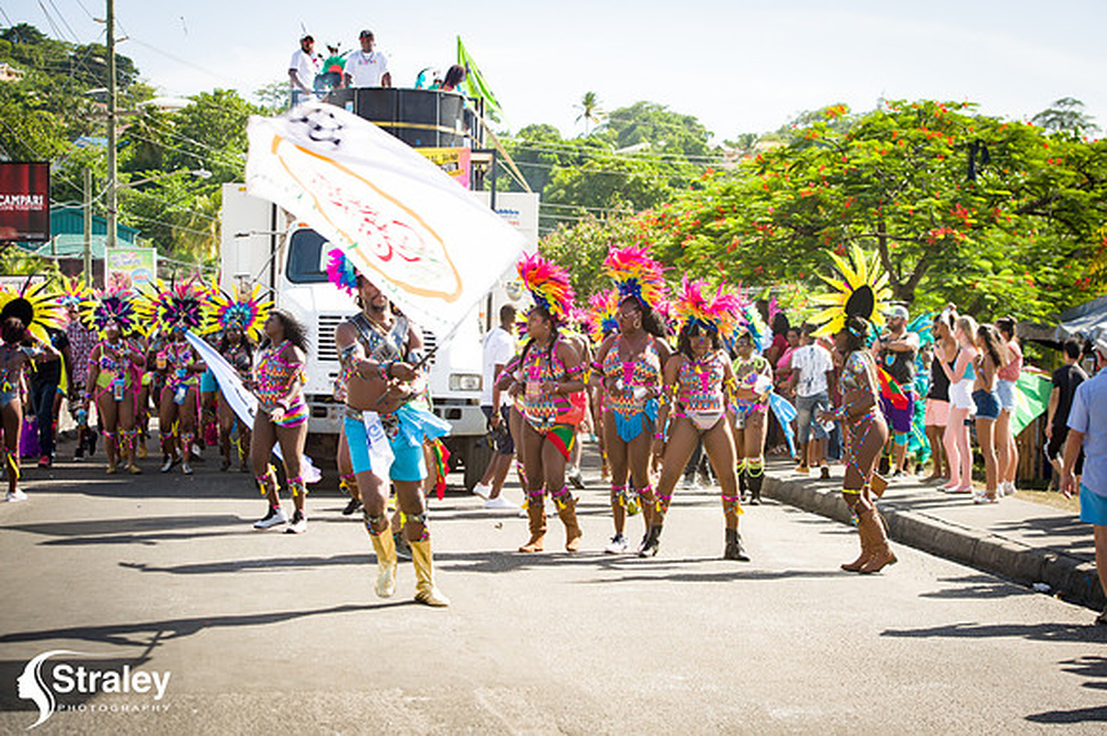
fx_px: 2151
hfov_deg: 28.9
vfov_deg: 19.4
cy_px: 368
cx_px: 554
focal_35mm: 70
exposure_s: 1/200
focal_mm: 70
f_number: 8
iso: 100
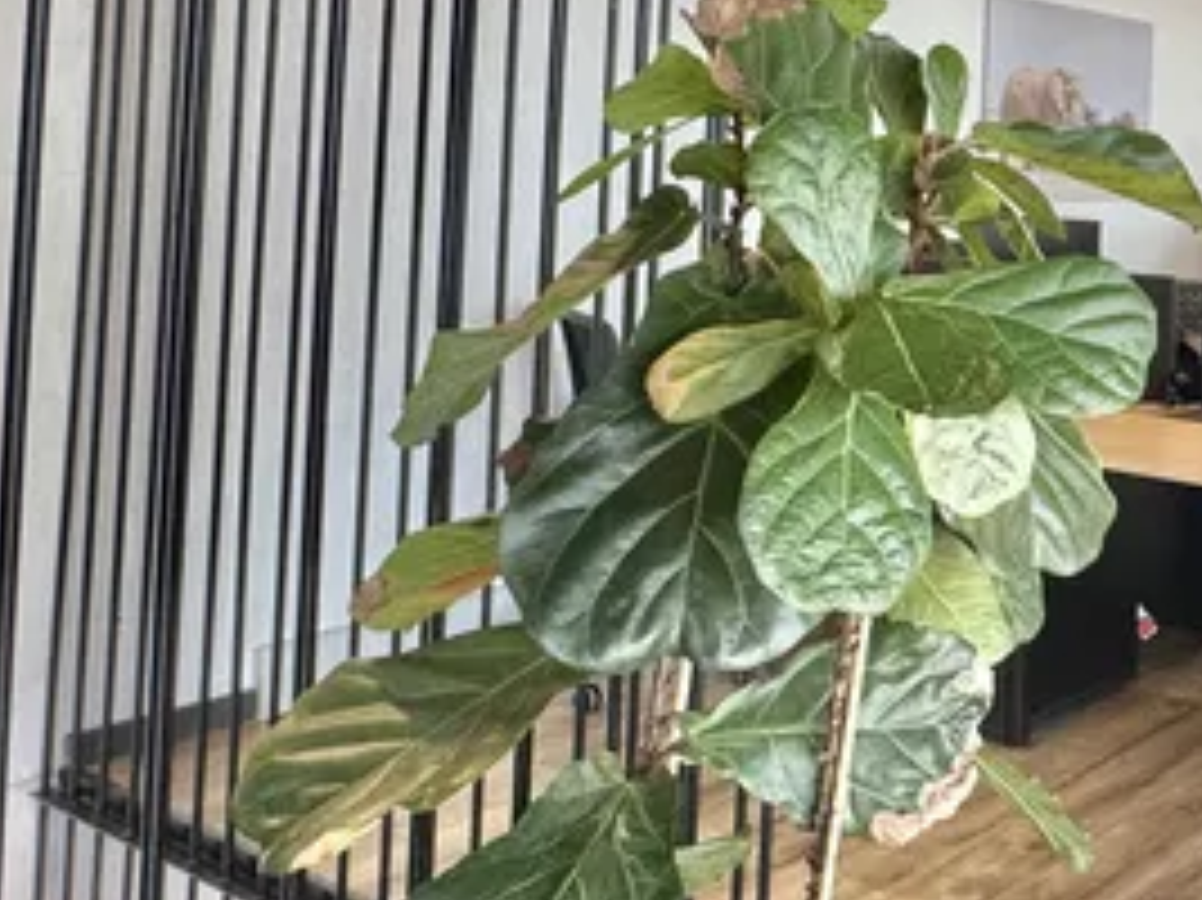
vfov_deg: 33.0
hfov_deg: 37.5
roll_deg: -2.1
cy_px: 135
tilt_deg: +2.2
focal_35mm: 42
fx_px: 1458
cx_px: 1319
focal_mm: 2.22
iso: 200
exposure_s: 1/100
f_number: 2.2
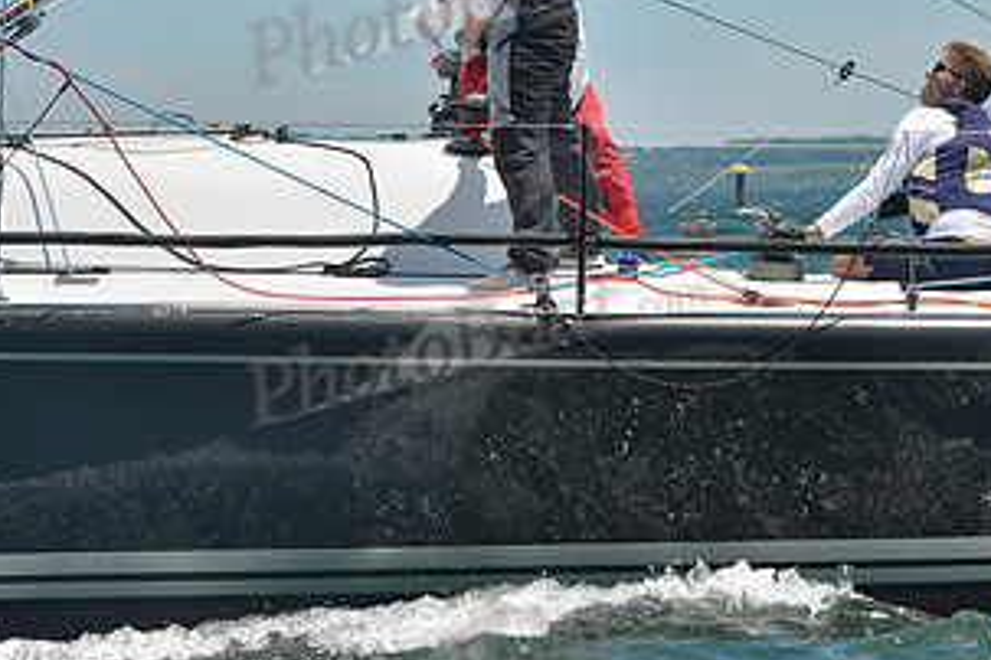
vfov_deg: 6.8
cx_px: 880
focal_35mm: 201
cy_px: 126
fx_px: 5533
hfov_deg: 10.2
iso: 280
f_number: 8
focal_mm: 105
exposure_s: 1/1250
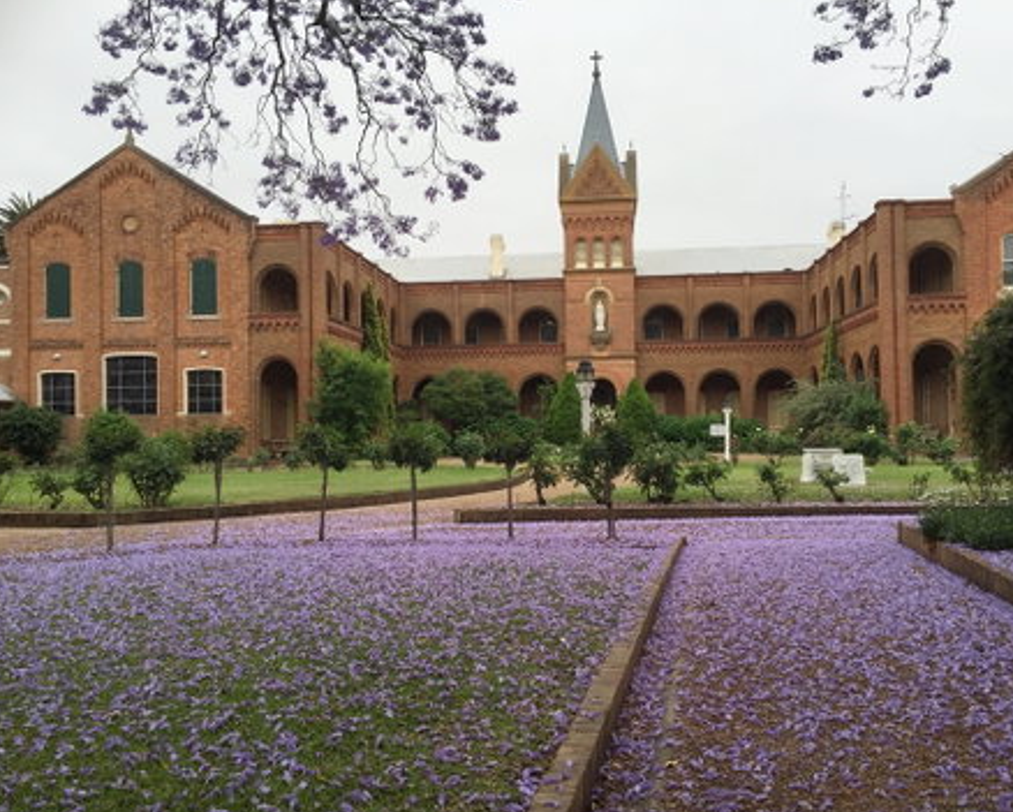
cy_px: 409
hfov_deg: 57.1
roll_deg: +0.3
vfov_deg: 47.2
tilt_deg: +2.3
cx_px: 537
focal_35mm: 31
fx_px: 930
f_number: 2.2
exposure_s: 1/291
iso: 32
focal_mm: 4.15
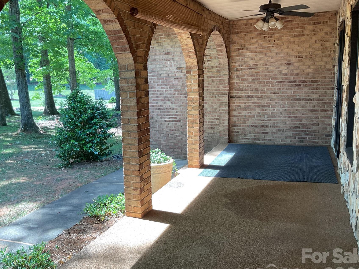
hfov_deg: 52.4
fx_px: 363
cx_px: 153
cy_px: 128
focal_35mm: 35
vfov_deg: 40.7
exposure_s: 1/120
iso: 40
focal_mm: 3
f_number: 1.8
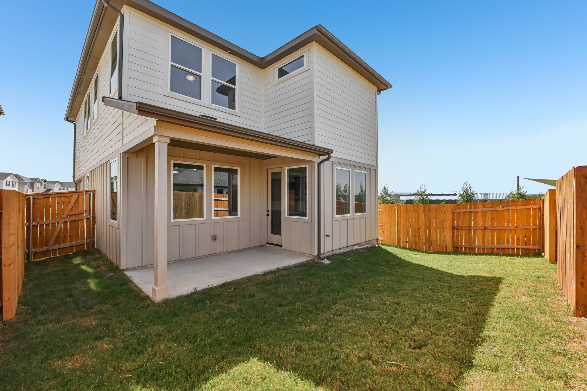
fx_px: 228
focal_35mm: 14
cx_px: 294
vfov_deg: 81.2
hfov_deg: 104.3
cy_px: 196
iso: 100
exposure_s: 1/200
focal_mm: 14
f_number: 8
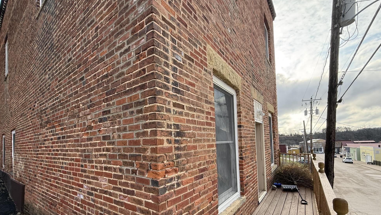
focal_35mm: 16
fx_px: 162
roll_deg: +1.7
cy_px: 139
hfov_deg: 99.4
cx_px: 192
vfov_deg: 65.7
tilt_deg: +2.6
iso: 64
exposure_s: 1/498
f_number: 2.2
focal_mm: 2.22
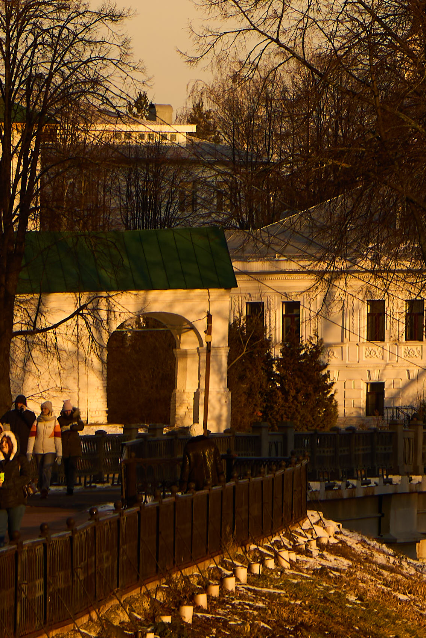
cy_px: -171
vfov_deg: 5.4
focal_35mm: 383
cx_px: 722
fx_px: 6798
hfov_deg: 3.6
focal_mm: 70
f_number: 5.6
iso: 100
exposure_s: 1/500
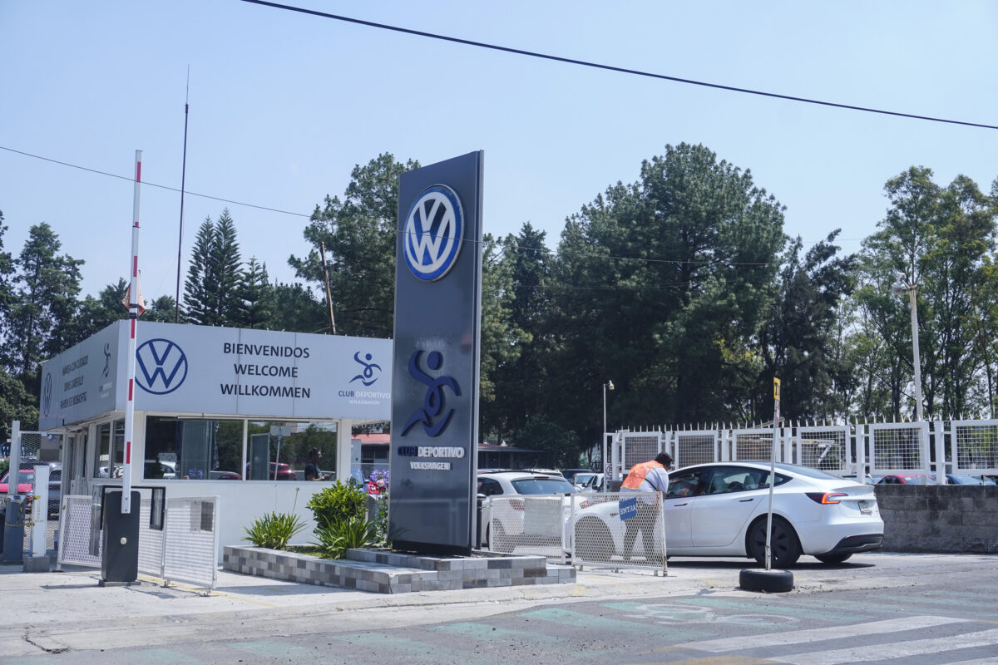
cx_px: 499
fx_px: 1164
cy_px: 332
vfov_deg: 31.9
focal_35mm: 42
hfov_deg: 46.4
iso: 250
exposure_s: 1/800
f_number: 7.1
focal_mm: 28
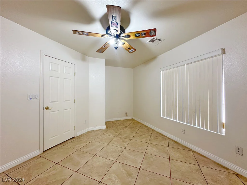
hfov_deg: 102.1
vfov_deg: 85.7
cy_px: 92
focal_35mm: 14
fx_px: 100
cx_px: 124
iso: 200
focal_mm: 2.22
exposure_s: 1/120
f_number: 2.2
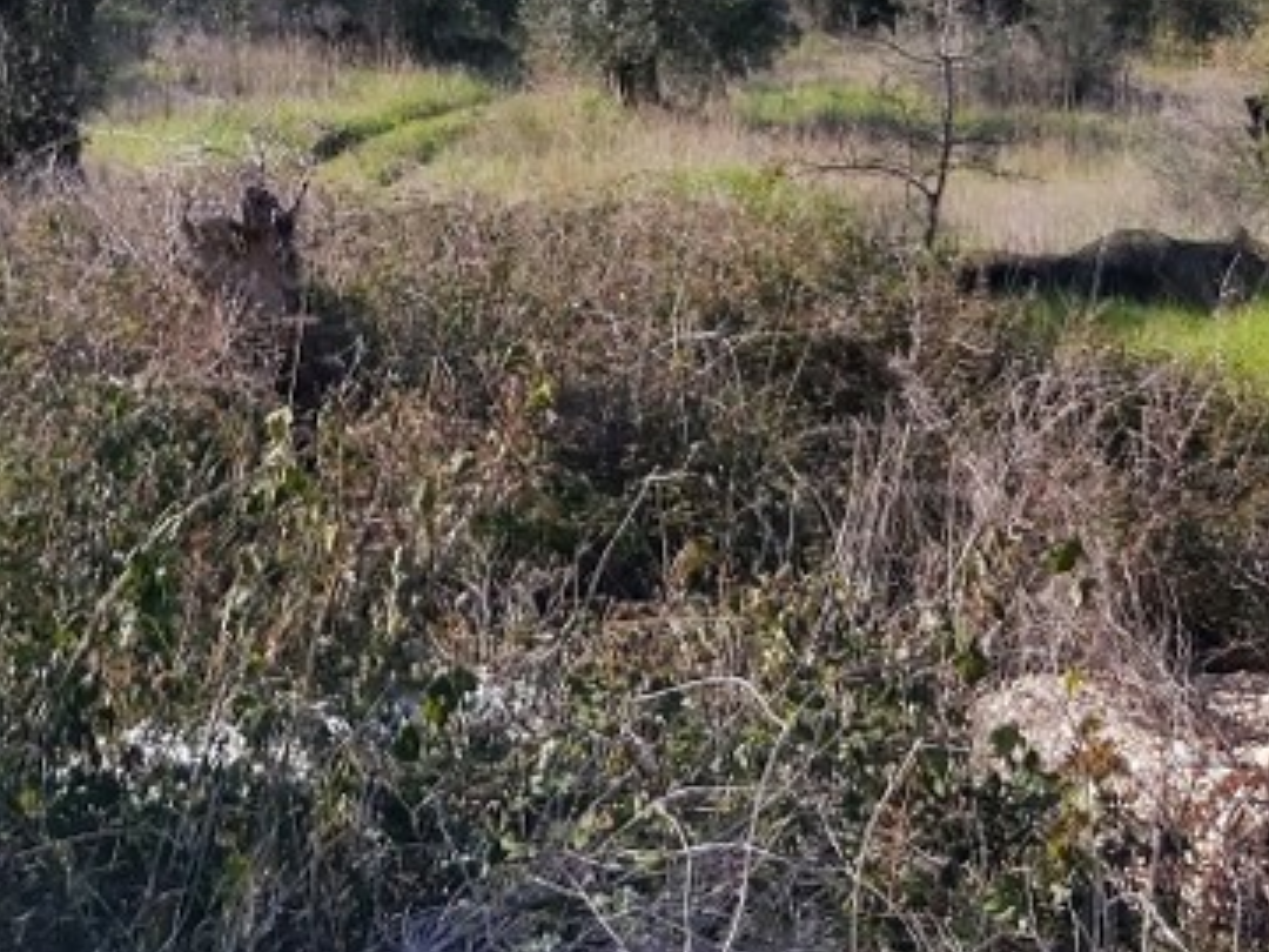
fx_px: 2713
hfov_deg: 26.2
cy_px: -215
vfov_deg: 18.7
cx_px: 448
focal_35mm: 74
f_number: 1.7
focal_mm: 3.92
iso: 64
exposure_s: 1/906
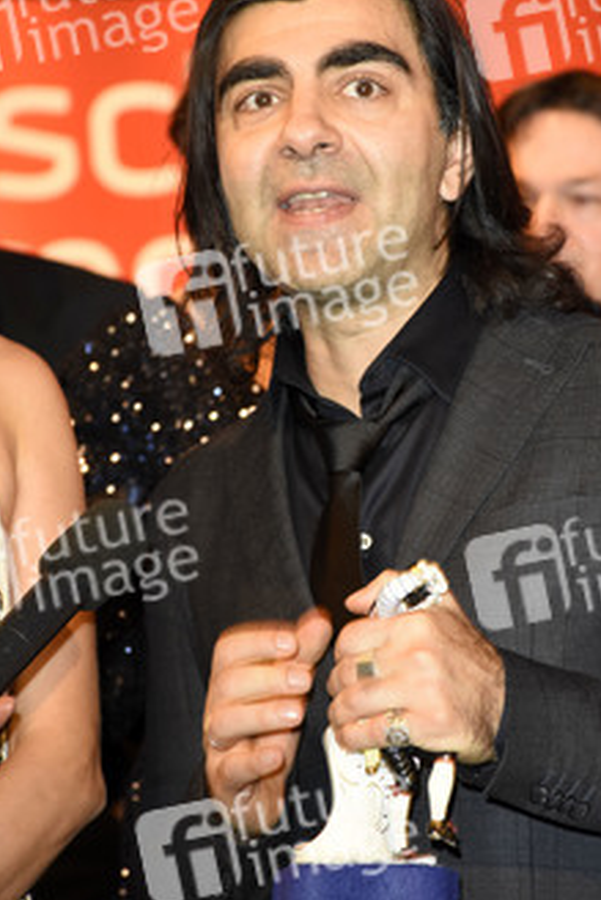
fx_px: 6403
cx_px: 357
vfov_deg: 8.0
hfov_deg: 5.4
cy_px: 428
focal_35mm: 256
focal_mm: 140
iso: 1600
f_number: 6.3
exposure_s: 1/60
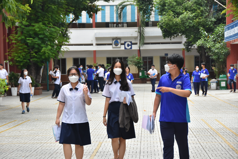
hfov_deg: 15.2
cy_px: 80
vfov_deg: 10.2
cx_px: 119
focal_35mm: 135
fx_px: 892
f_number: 7.1
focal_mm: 90
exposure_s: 1/250
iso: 400
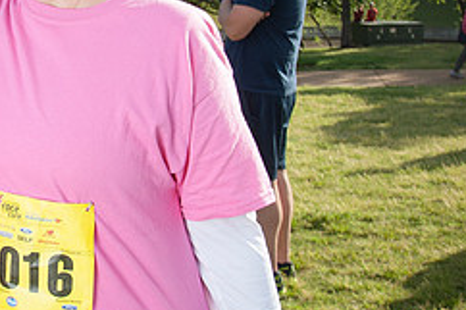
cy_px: 50
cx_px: -13
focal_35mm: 67
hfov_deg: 28.1
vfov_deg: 20.0
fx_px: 867
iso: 100
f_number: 7.1
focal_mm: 24
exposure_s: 1/250
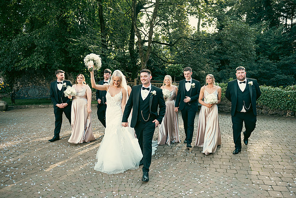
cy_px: 99
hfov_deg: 63.8
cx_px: 151
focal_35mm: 29
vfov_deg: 45.1
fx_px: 238
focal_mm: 28
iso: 160
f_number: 3.5
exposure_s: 1/160
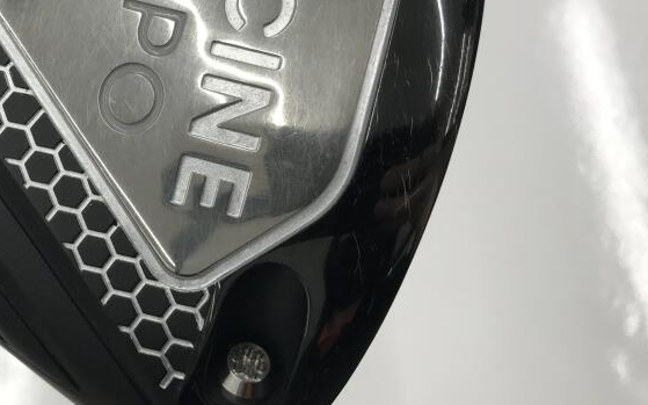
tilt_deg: -65.7
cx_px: 134
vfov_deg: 25.1
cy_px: 122
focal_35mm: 51
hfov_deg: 38.2
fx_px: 900
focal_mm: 3.99
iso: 40
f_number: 1.8
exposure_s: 1/120
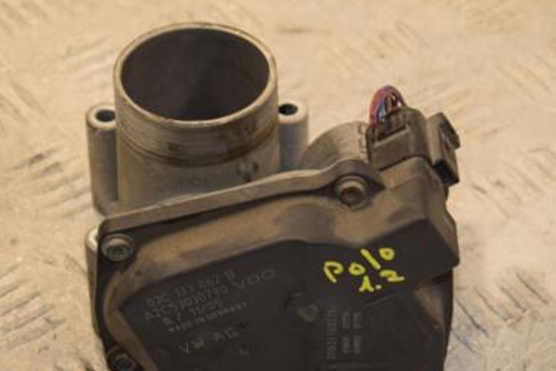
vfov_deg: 7.1
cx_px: 295
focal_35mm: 192
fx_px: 2965
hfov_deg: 10.7
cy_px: 283
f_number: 6.3
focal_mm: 80
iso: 800
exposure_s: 1/200
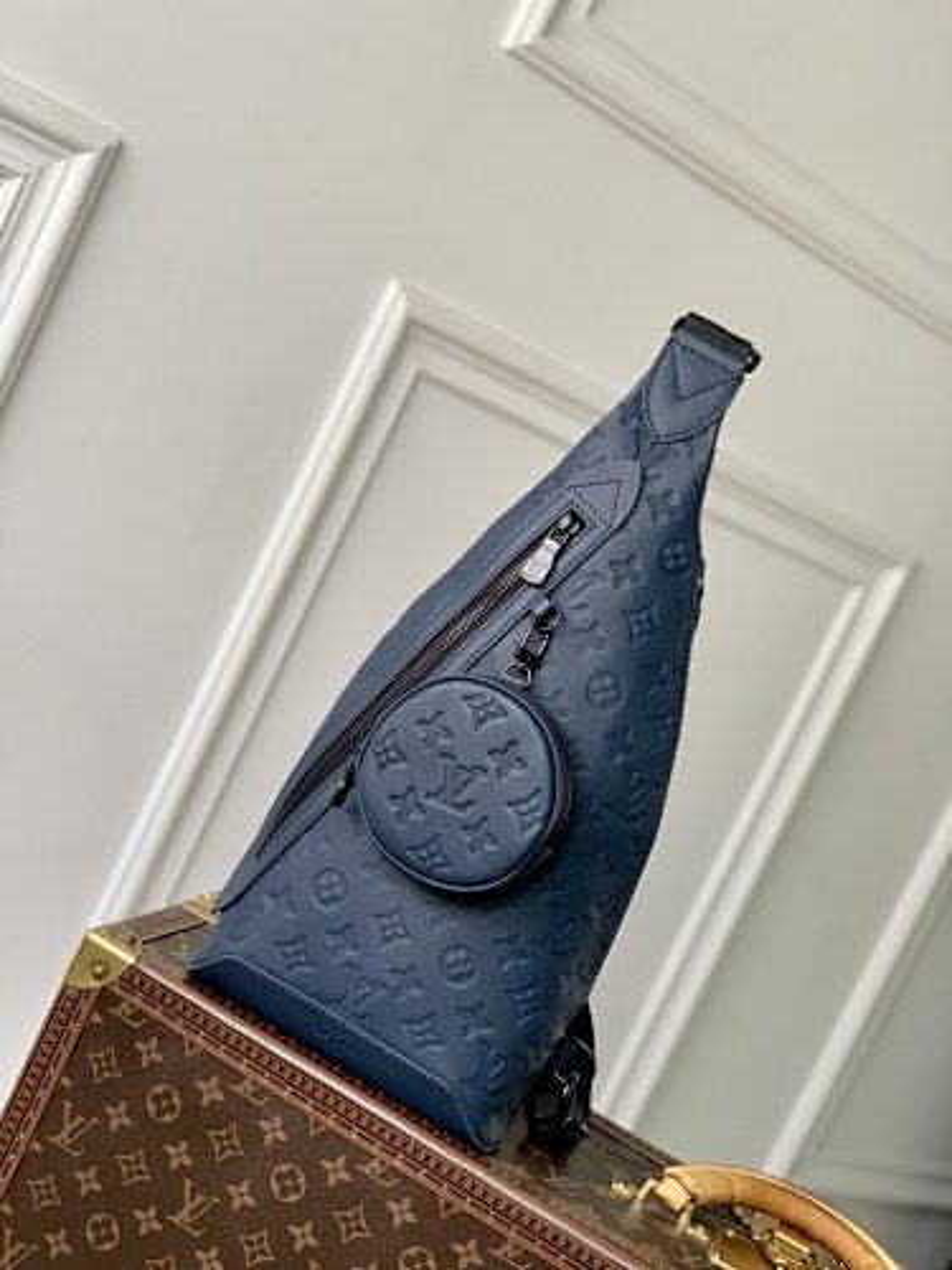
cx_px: 476
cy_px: 635
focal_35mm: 52
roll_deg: -25.9
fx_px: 1907
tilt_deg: -5.2
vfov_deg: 36.8
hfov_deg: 28.0
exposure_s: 1/122
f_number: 2.4
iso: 100
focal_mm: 6
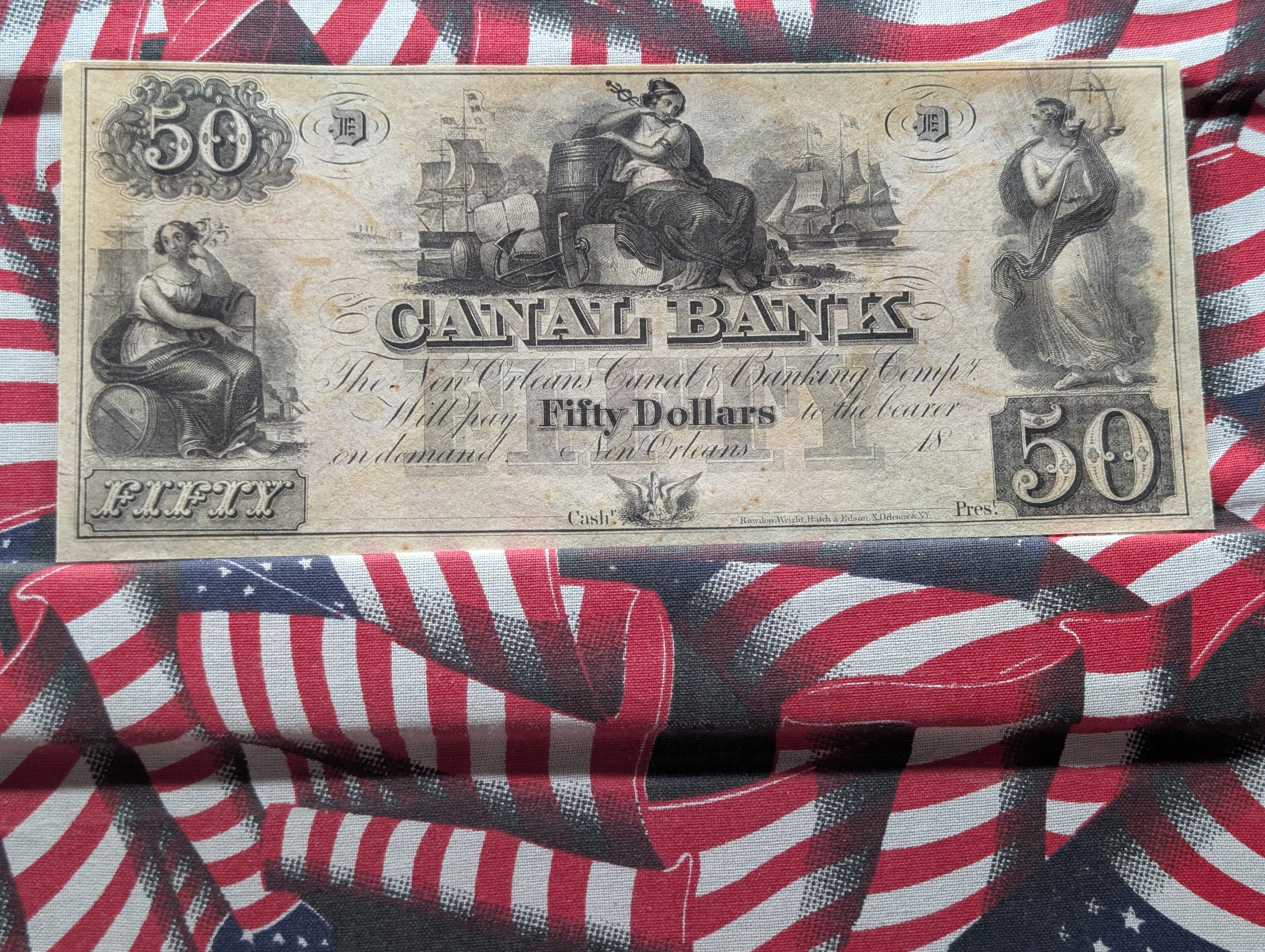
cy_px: 476
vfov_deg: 29.7
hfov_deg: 38.9
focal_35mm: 49
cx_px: 632
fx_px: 1793
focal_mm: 6.9
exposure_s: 1/101
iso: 69
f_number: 1.68
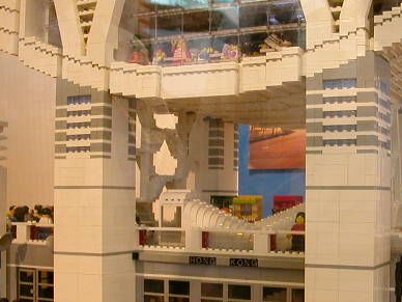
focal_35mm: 61
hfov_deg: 31.4
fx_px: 708
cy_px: 192
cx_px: 266
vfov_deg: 24.0
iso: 163
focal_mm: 5.6
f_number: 2.7
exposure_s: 1/27.8
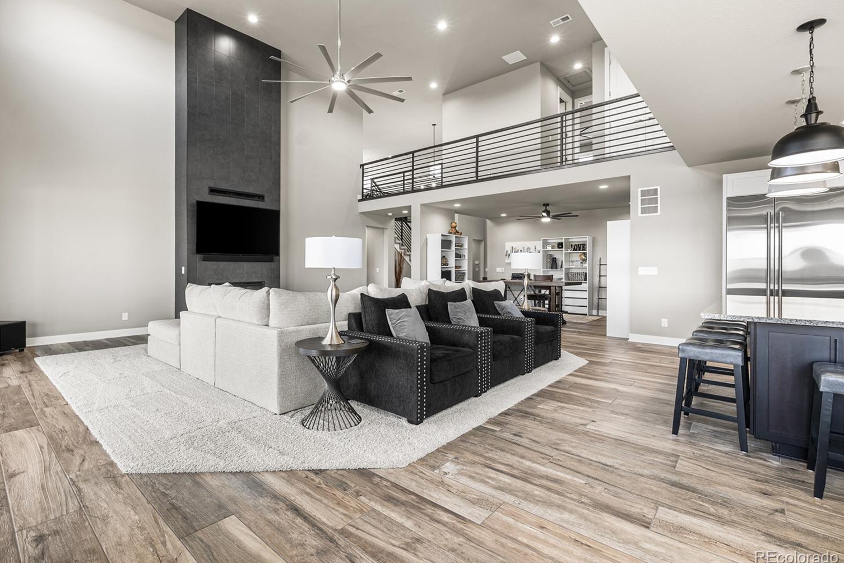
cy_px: 269
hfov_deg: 93.2
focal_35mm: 17
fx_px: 399
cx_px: 397
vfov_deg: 70.4
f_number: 8
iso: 200
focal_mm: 16
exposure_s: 1/4
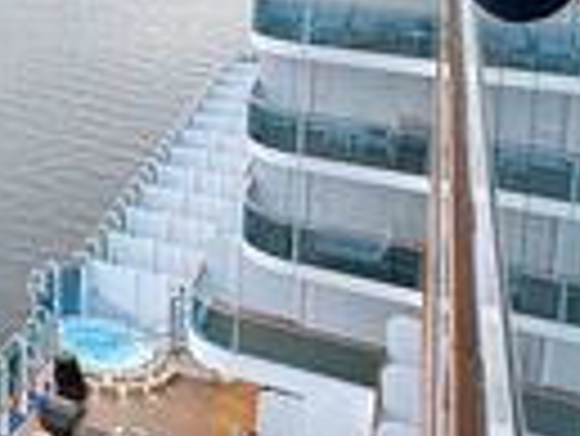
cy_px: -117
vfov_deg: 20.8
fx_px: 1090
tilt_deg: -5.5
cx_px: -387
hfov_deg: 22.0
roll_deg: +1.0
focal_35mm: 65
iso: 50
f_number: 2.2
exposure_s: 1/99
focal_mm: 2.22
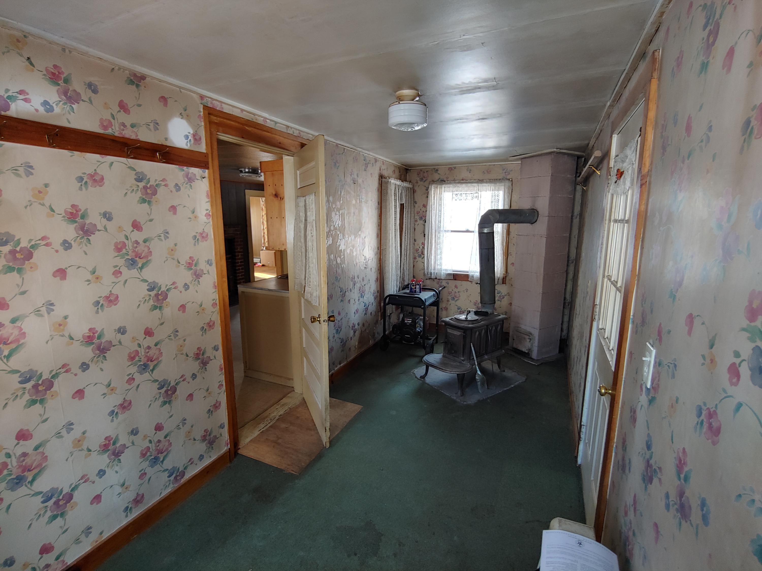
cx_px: 381
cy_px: 286
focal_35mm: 16
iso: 300
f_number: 1.9
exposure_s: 1/24
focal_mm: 2.18
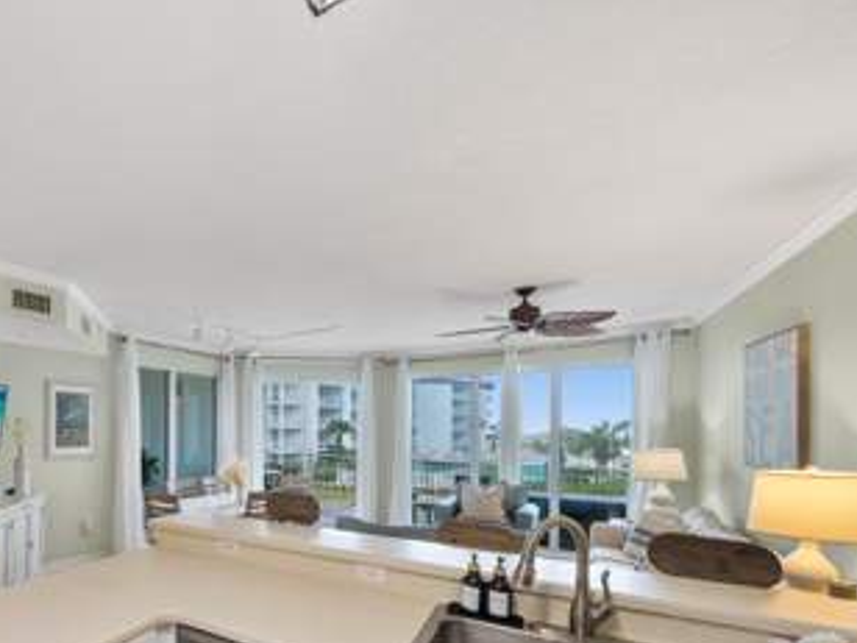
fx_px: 446
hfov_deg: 82.1
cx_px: 234
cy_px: 440
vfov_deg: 69.1
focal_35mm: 18
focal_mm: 12
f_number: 7.1
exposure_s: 1/4
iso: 400
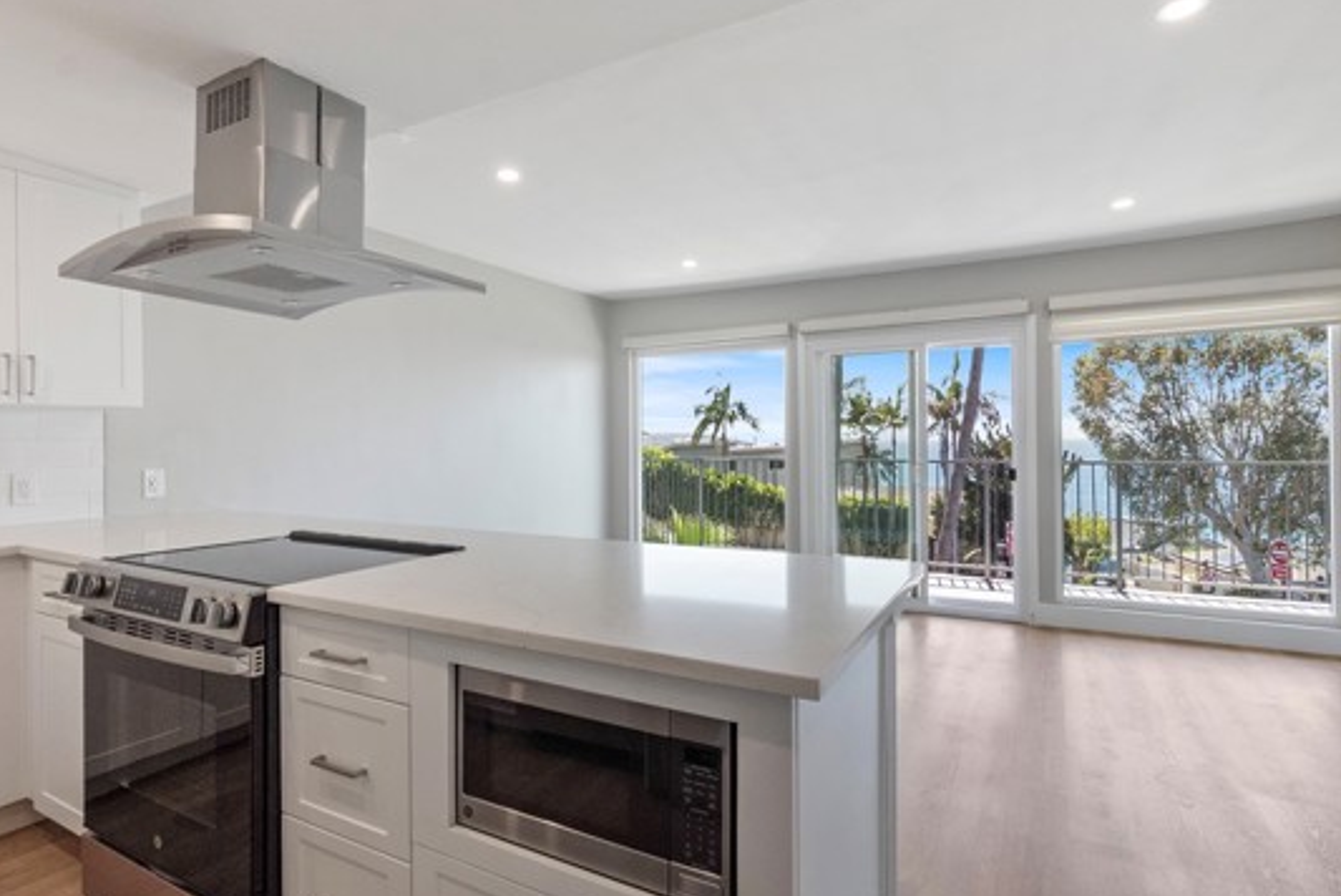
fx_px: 671
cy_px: 442
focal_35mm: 18
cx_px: 659
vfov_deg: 67.4
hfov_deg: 90.0
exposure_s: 1/125
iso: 800
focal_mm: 10
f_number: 9
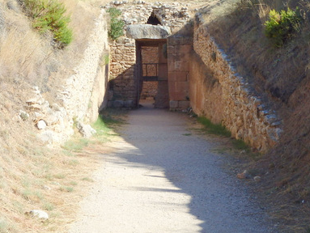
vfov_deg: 24.5
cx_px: 147
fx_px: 538
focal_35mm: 60
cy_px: 124
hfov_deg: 32.1
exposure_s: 1/500
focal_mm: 8.3
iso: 125
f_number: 4.9
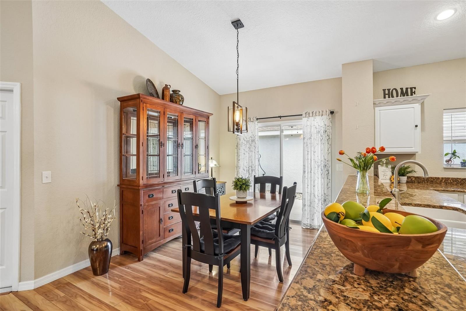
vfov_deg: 70.4
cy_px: 156
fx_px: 220
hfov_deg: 93.3
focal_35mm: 17
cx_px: 233
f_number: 9
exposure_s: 1/13
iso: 400
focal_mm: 17
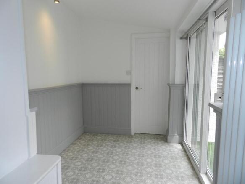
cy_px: 92
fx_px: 163
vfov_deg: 58.9
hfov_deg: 73.9
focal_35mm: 23
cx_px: 122
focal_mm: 4
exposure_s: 1/160
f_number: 3.4
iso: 160
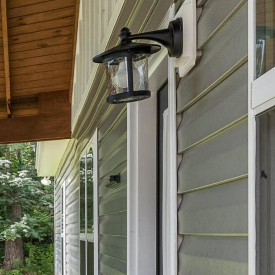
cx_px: -375
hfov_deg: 15.6
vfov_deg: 29.1
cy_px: 205
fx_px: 521
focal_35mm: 58
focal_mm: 14
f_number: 7.1
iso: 320
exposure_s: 1/160
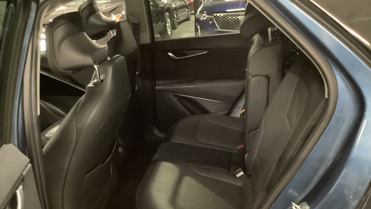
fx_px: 334
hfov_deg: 58.0
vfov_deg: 34.5
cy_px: 130
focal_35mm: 34
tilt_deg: -24.8
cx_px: 187
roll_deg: +4.3
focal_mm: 3.3
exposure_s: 1/17
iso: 800
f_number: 2.4
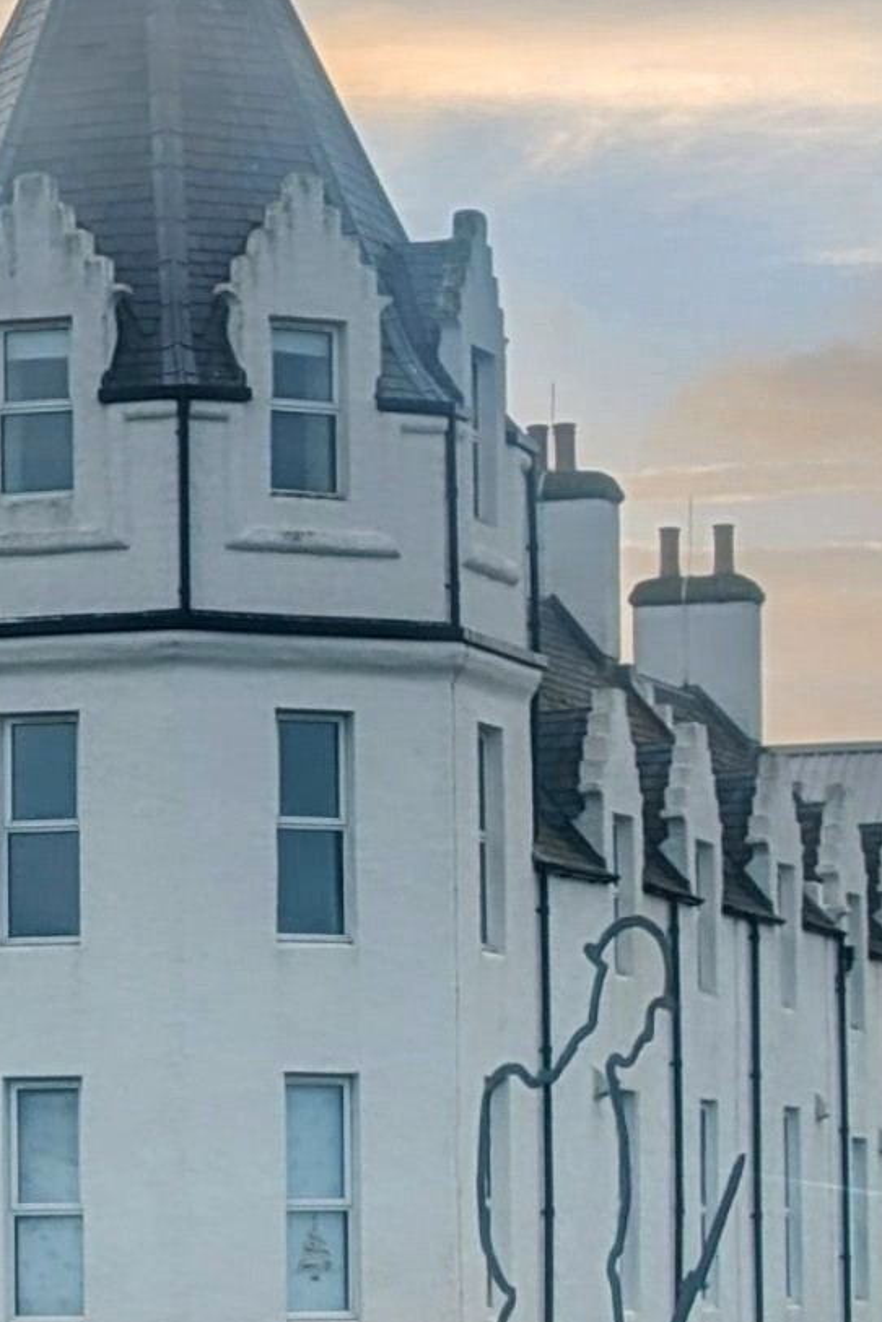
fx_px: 5439
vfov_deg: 13.8
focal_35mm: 148
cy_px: 956
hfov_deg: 9.3
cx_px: 365
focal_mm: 5.43
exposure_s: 1/1340
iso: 45
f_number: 1.89
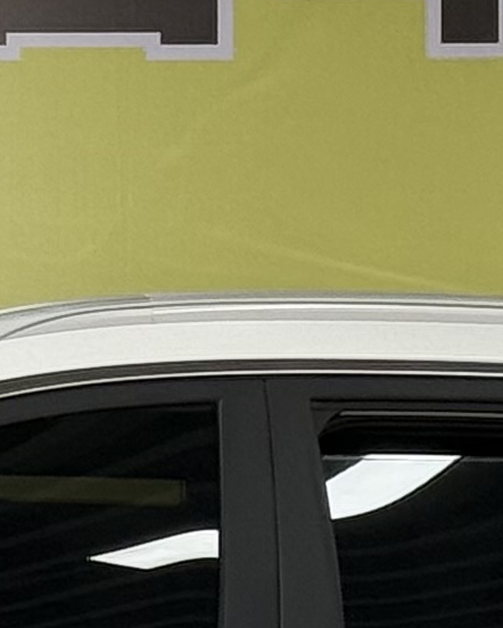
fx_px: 6361
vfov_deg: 5.6
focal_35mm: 342
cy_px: 785
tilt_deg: -0.2
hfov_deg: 4.5
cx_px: -175
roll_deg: +0.4
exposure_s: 1/100
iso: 80
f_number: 1.78
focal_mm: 6.76
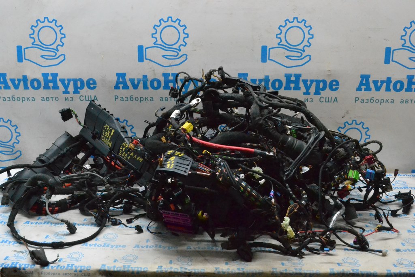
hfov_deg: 49.5
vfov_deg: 34.2
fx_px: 450
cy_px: 138
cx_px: 208
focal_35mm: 39
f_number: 10
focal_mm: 26
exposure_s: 1/160
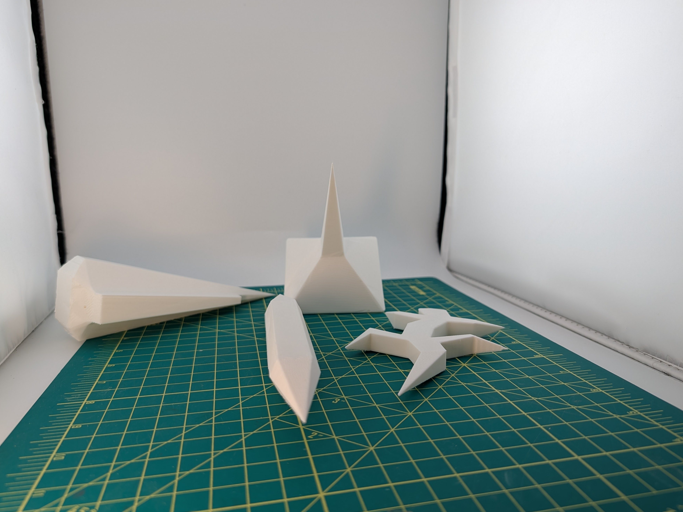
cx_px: 329
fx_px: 493
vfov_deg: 54.9
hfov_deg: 69.4
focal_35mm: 25
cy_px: 260
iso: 33
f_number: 1.68
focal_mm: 6.9
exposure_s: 1/250
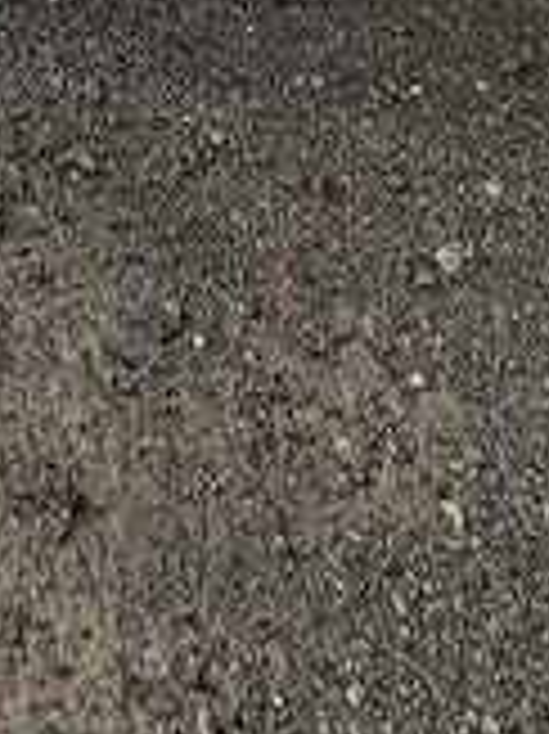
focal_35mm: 77
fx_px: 1630
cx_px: -495
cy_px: -1265
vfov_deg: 13.0
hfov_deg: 15.7
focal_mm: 2.22
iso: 50
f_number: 2.2
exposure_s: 1/2342
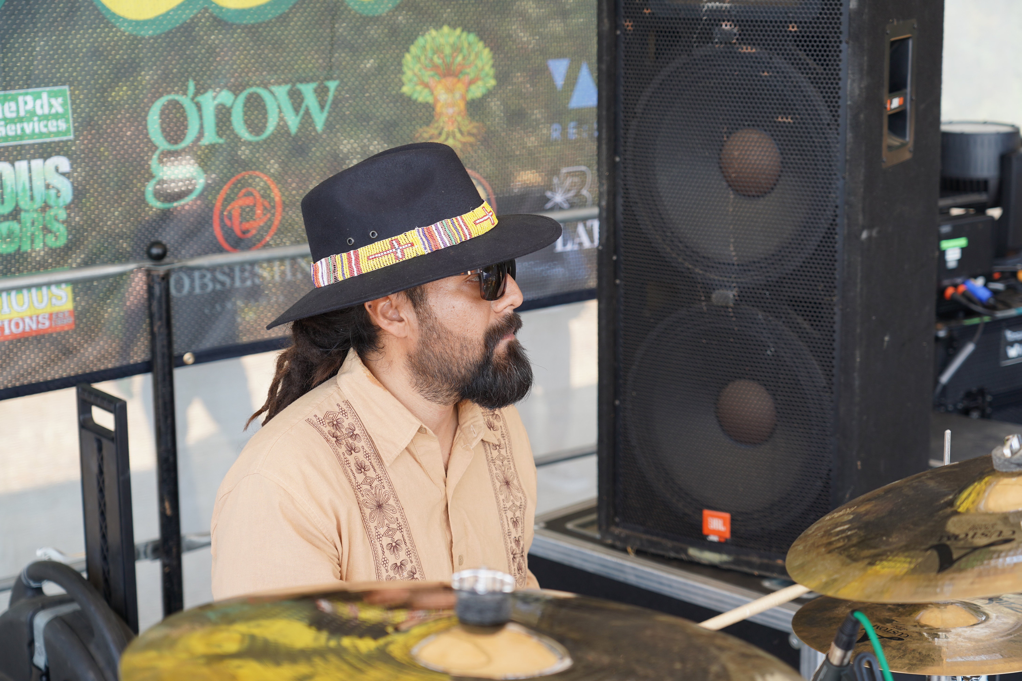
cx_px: 511
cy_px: 340
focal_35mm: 68
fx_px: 1930
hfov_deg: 29.7
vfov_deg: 20.0
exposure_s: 1/160
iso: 160
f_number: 4.5
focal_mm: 68
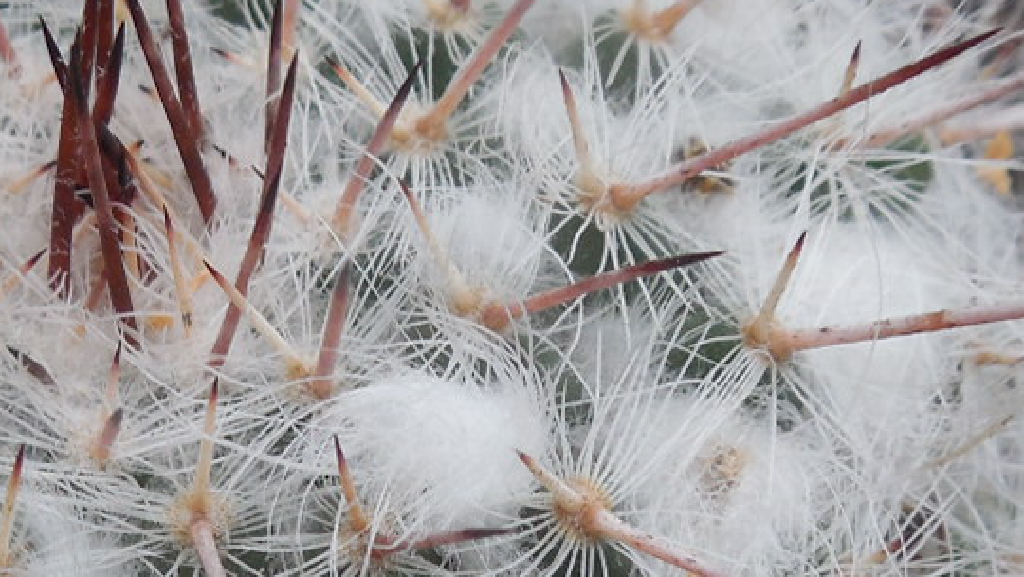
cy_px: 459
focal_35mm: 100
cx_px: 226
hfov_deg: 21.1
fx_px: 2716
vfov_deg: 12.1
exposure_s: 1/50
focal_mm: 5.6
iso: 125
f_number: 3.6
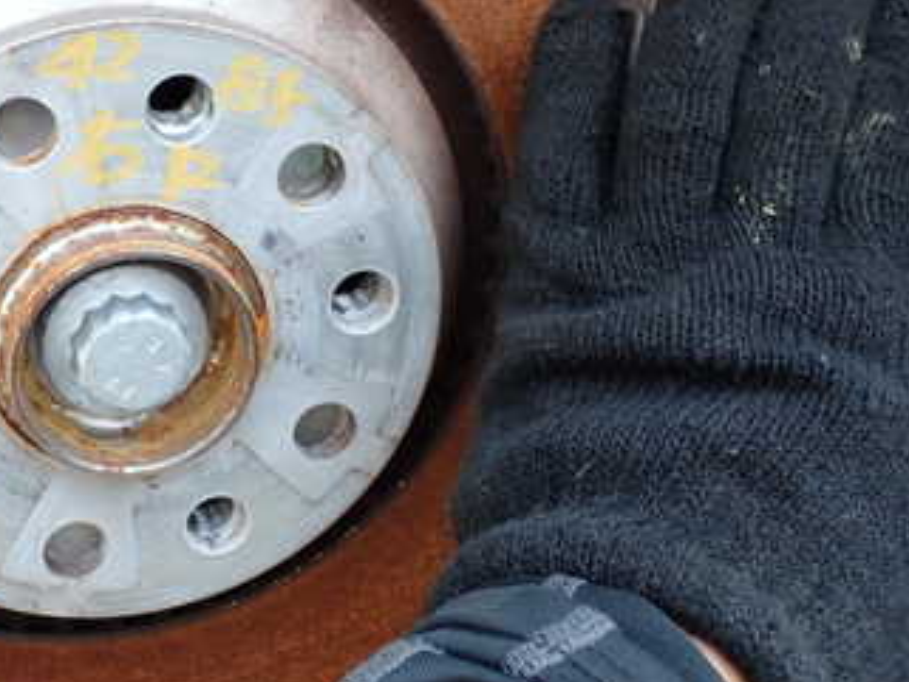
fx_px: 1471
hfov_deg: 33.0
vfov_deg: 25.9
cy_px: 204
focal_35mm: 56
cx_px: 130
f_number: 3.2
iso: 100
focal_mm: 5.4
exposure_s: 1/80
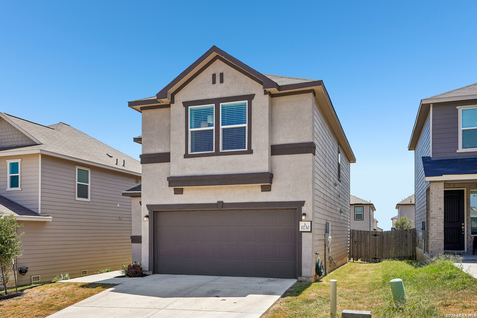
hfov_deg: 61.1
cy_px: 159
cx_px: 238
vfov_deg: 43.0
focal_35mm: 30
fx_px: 404
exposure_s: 1/250
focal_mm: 30.5
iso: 100
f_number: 8
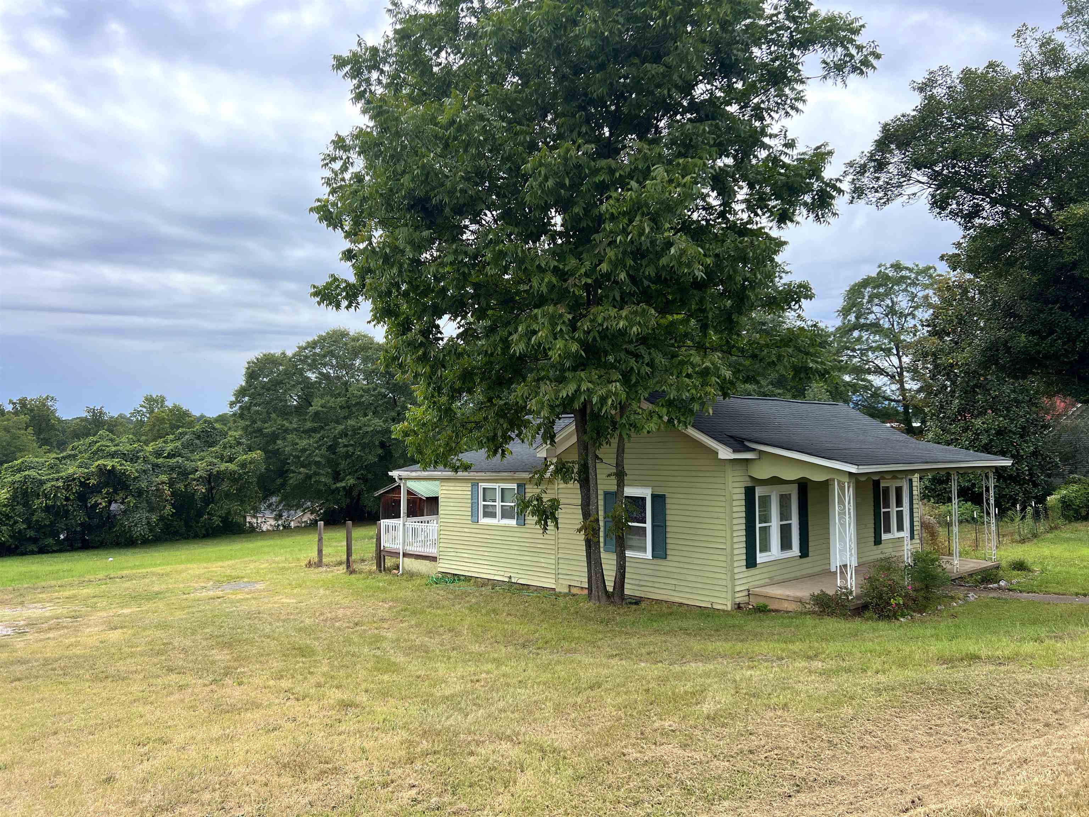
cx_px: 544
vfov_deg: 53.1
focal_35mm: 26
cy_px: 408
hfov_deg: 67.3
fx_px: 818
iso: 50
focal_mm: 5.7
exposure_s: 1/1266
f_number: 1.5
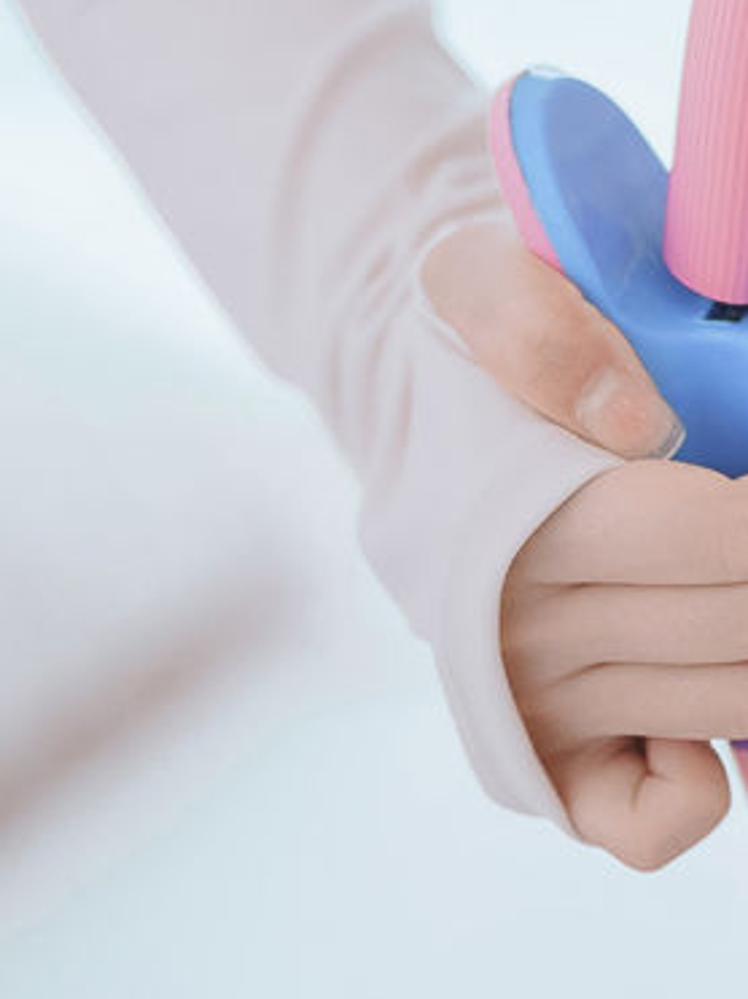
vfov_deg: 7.7
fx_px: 7293
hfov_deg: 5.7
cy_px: -568
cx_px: 1598
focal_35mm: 253
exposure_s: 1/100
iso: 200
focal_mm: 50
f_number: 1.2
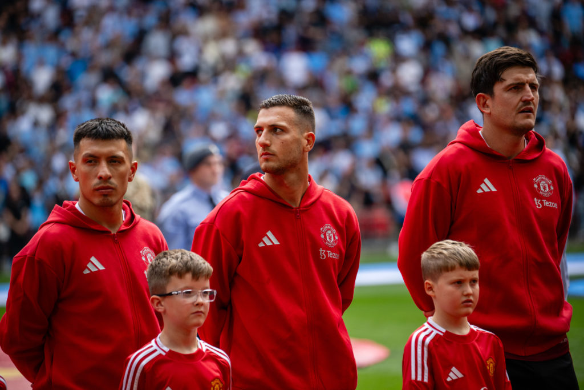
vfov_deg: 4.7
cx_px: 292
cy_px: 195
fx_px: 4705
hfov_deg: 7.1
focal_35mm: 290
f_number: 5.3
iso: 500
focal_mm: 290
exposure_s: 1/640
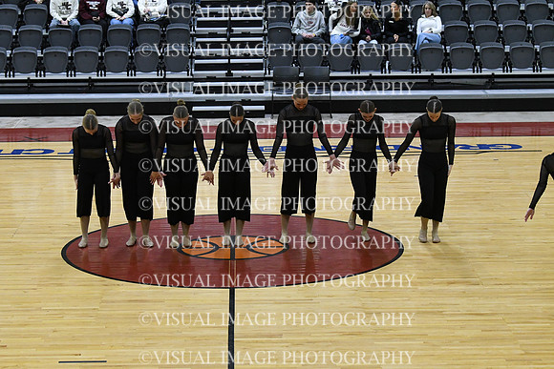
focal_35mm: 105
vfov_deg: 13.0
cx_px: 277
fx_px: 1616
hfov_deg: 19.5
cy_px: 184
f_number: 4
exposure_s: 1/500
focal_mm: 70
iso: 5000
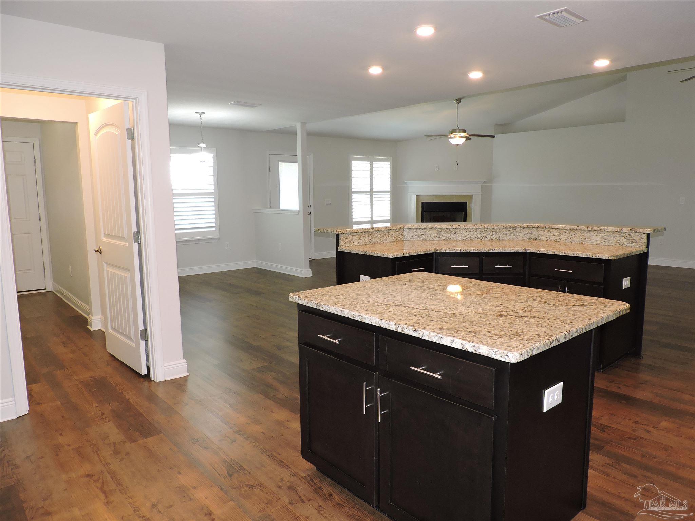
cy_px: 260
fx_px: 482
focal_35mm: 24
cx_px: 348
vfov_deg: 56.8
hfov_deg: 71.6
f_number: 3
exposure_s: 1/40
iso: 200
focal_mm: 4.3
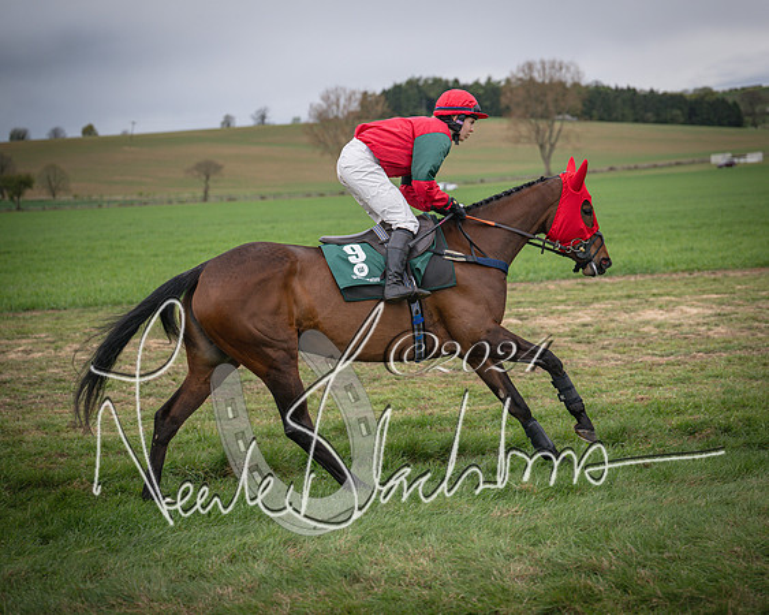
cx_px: 427
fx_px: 1810
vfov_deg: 19.3
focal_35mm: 80
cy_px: 305
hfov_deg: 24.0
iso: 400
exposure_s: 1/1600
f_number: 3.2
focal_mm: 70
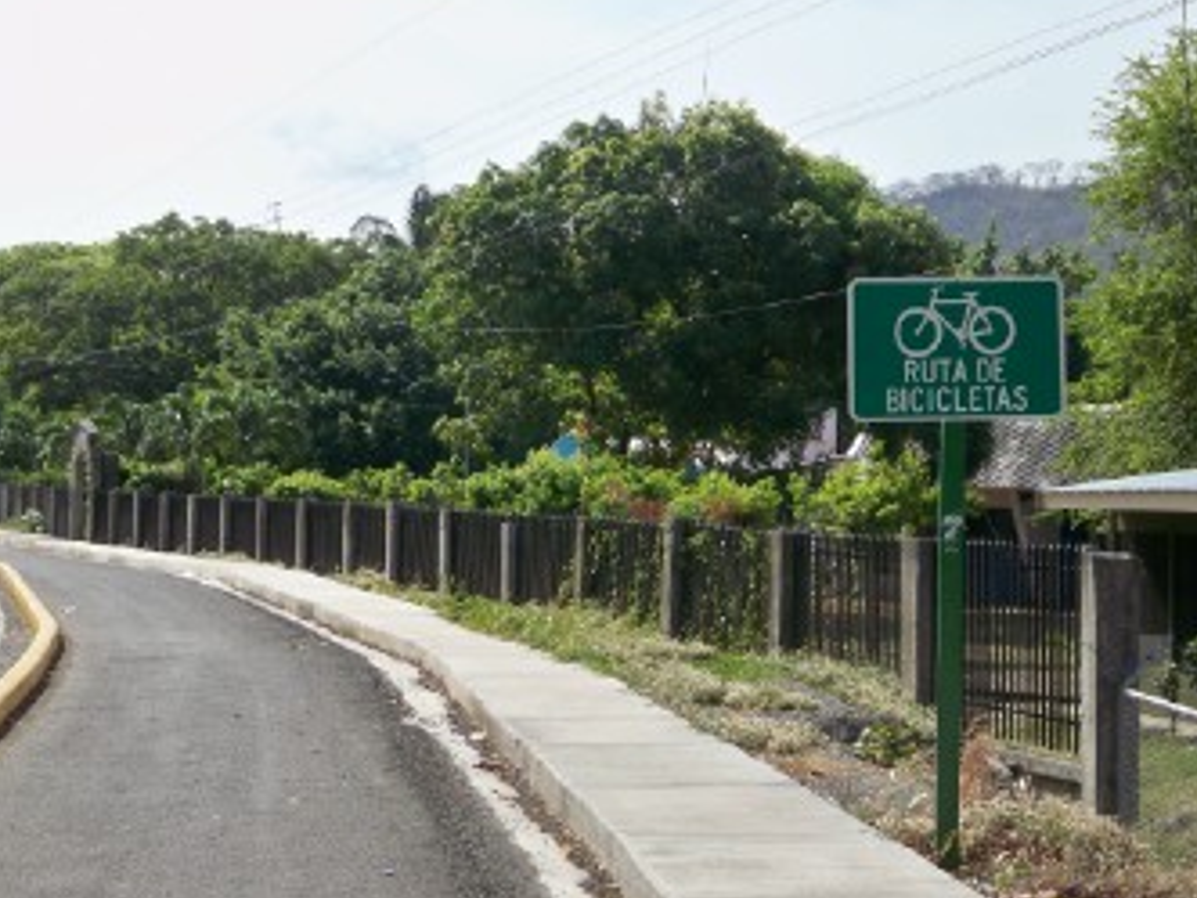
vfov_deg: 18.0
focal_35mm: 82
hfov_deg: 23.8
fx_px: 2836
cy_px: 379
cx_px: 541
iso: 64
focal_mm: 12.1
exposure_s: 1/400
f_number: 4.5
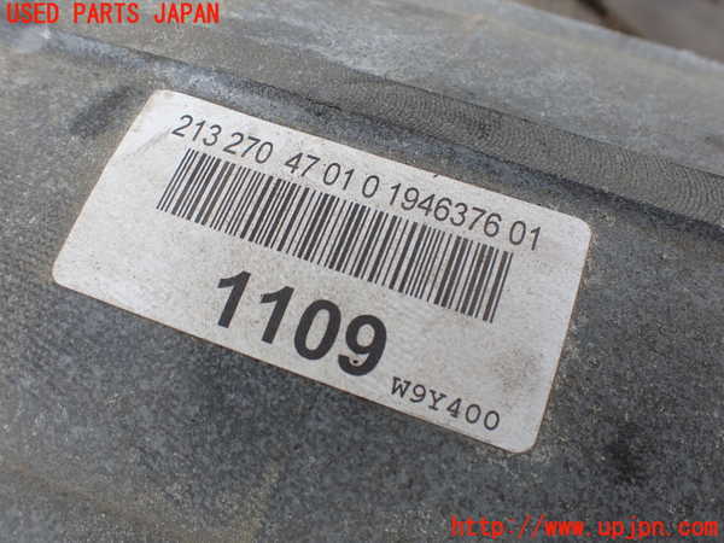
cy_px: 272
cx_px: 362
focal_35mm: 30
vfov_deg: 46.8
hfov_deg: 60.0
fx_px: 627
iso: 100
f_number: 3.2
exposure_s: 1/160
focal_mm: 5.4
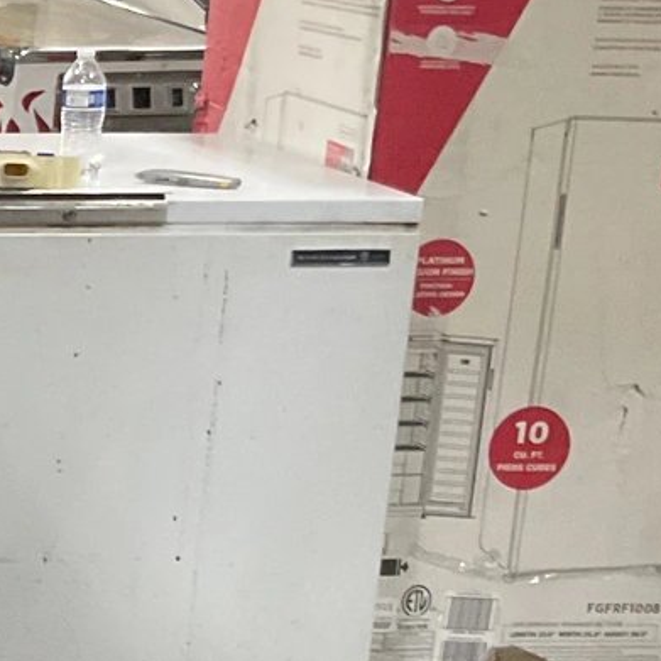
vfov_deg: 13.3
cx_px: -805
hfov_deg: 11.5
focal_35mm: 131
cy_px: 423
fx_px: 2830
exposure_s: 1/60
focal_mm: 3
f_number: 1.8
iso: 250
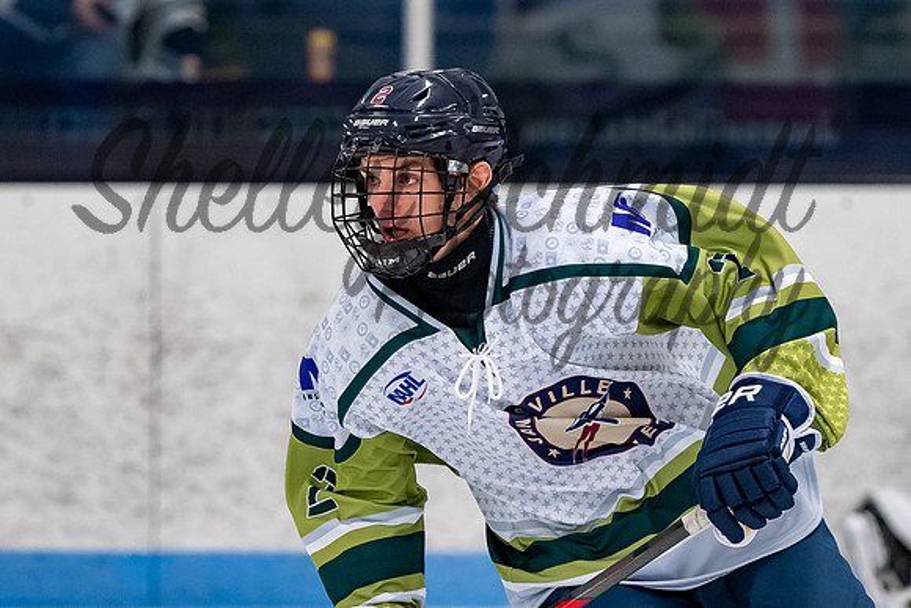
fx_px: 11448
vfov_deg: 3.0
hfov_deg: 4.6
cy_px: 126
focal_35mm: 452
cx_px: 402
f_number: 3.2
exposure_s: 1/800
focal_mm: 190
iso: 2000
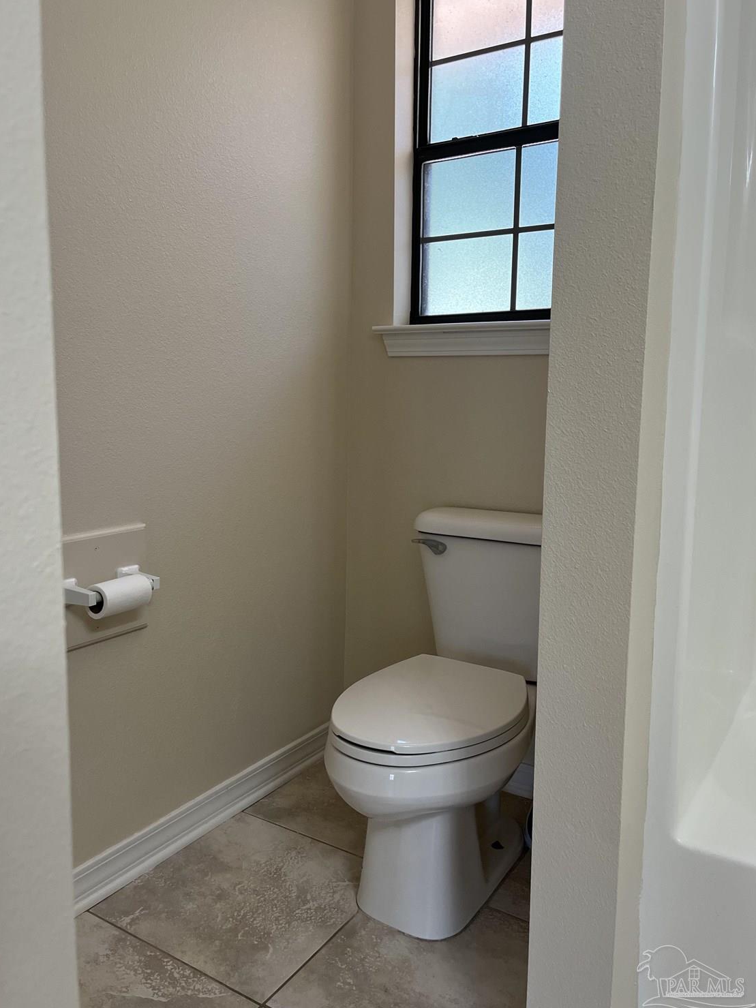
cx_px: 367
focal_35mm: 27
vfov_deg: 65.3
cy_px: 496
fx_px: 786
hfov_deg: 51.3
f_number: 1.6
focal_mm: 5.1
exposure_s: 1/60
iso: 100
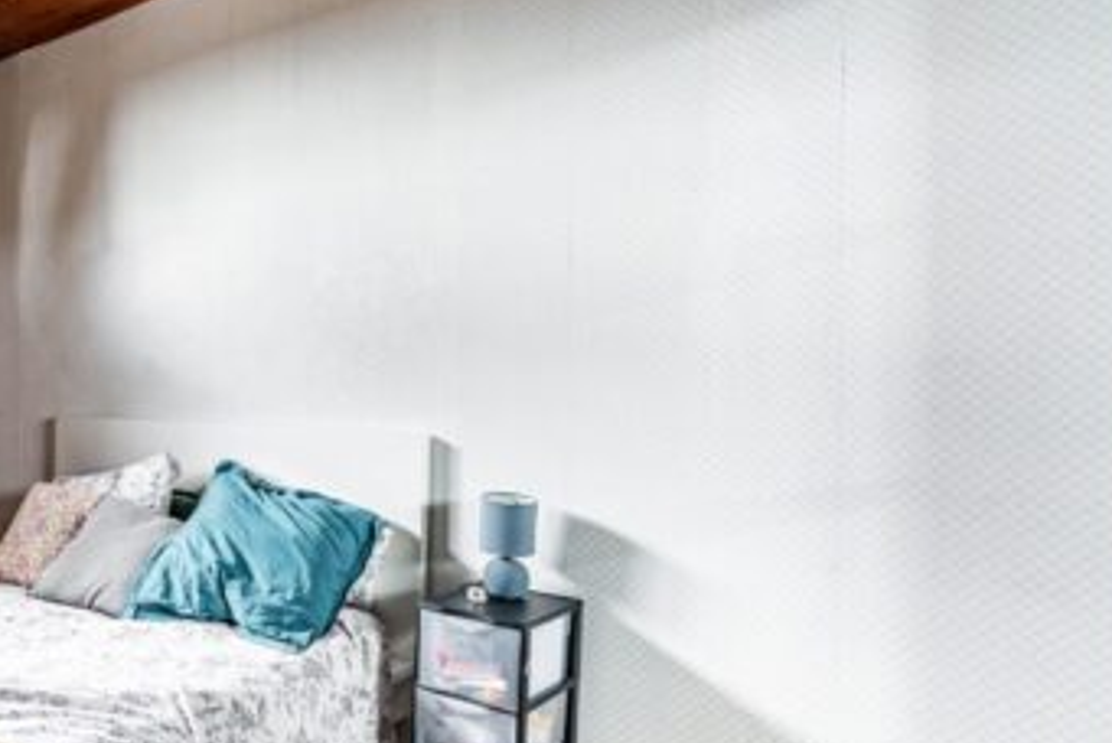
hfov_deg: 59.2
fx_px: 835
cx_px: 150
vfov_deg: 48.0
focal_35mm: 27
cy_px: 401
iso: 500
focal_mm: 12
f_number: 7.1
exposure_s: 1/15
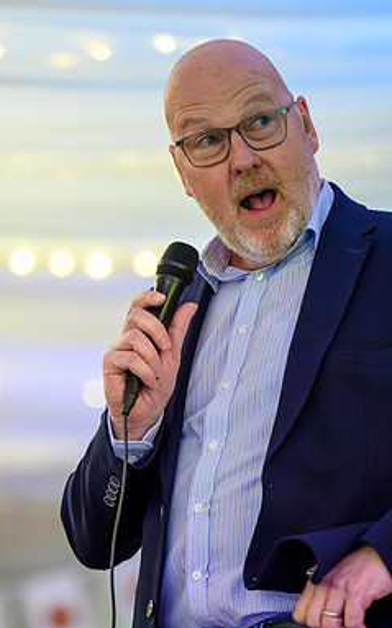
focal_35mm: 293
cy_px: 313
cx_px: 107
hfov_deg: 4.5
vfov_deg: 7.2
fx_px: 5014
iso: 12800
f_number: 2.8
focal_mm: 190
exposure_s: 1/200
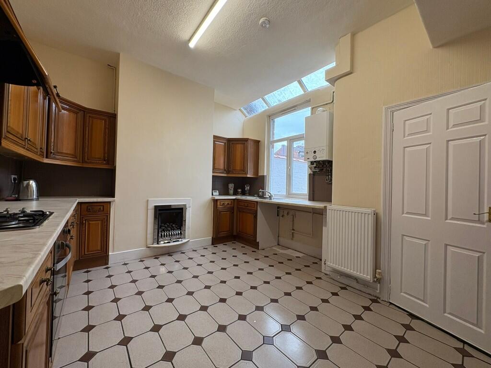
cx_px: 246
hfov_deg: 102.1
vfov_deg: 85.7
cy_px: 184
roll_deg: -1.1
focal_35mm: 14
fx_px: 199
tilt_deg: +1.2
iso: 64
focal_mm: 2.22
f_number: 2.2
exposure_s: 1/125
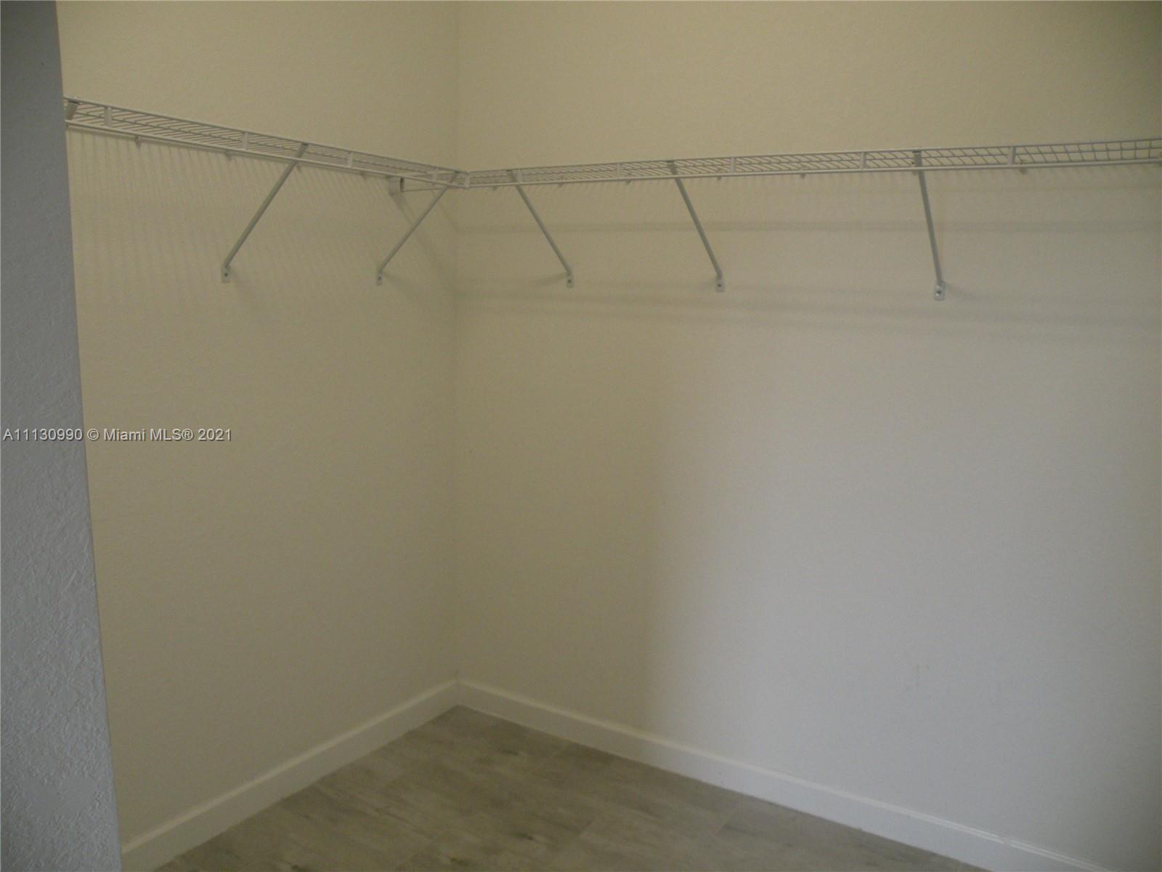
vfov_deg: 51.4
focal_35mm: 27
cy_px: 436
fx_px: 906
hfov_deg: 65.3
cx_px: 581
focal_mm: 4.7
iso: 154
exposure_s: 1/58.3
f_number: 2.8
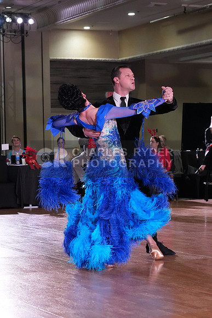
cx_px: 106
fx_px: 900
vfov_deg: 20.0
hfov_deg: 13.4
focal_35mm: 102
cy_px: 159
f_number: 5.6
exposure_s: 1/320
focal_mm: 68
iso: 5000
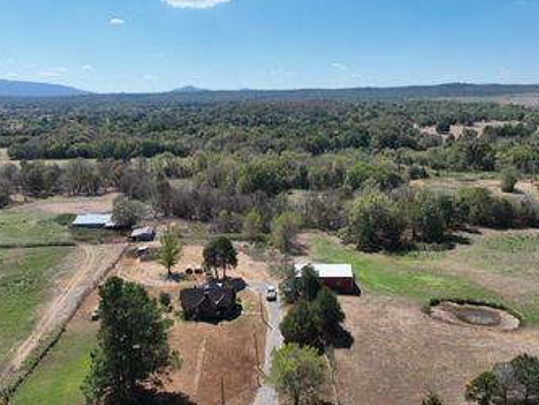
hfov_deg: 58.3
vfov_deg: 45.4
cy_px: 219
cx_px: 288
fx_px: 483
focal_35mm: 31
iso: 150
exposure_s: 1/2500
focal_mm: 12.29
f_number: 2.8
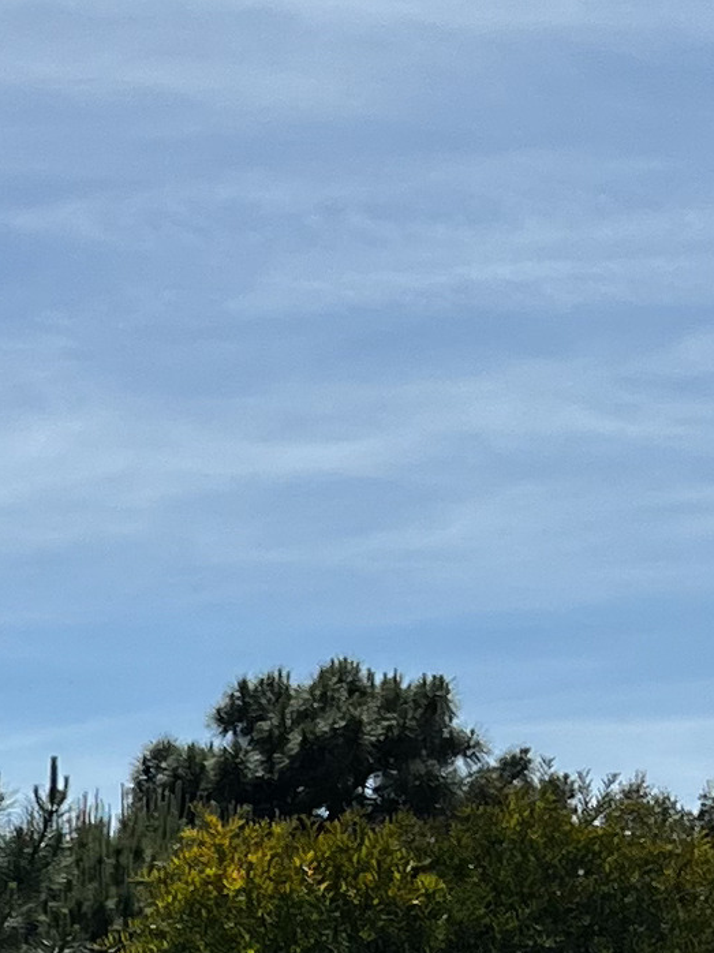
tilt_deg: -1.2
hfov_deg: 9.7
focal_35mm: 149
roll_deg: +0.7
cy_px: 1539
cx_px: -371
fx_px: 4100
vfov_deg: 12.4
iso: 50
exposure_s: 1/6211
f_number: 1.5
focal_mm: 5.7
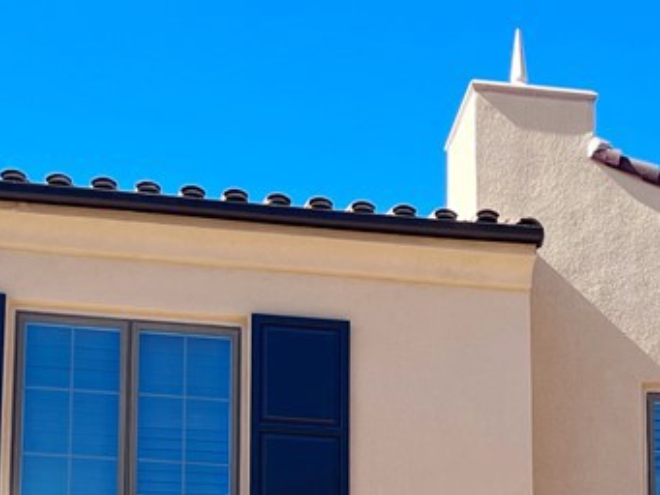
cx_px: 414
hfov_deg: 24.9
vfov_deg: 17.5
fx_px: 1488
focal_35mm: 78
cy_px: 681
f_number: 1.5
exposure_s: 1/2500
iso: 50
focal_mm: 5.7
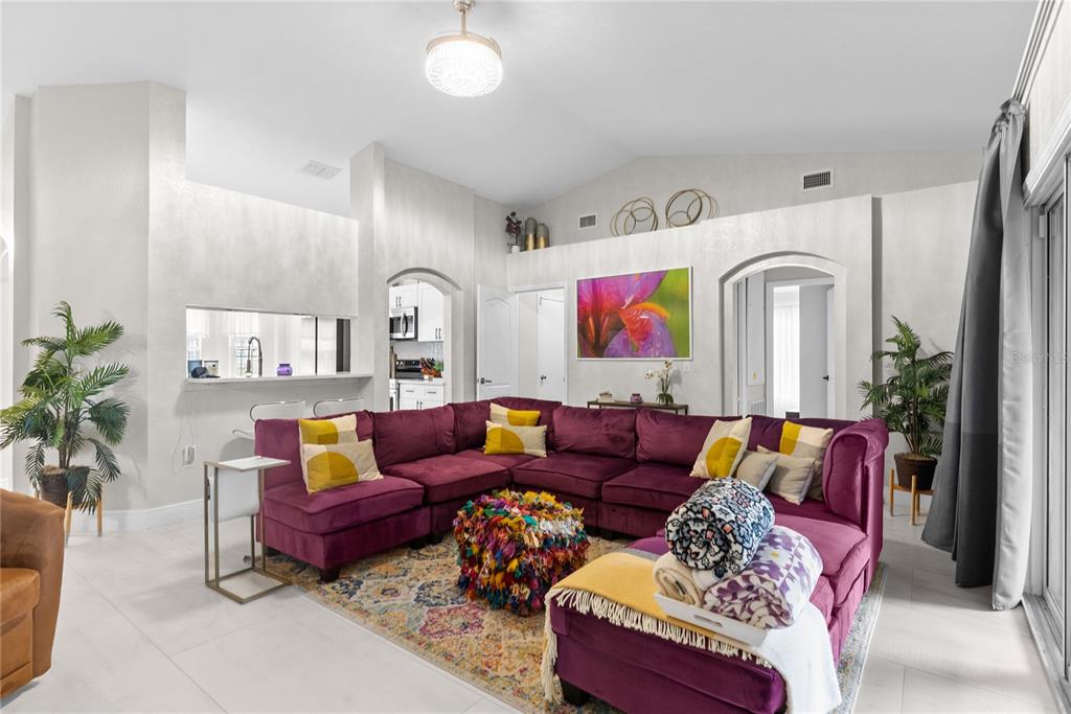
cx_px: 536
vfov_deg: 70.5
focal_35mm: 17
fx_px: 506
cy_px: 357
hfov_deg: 93.3
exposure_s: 1/1.67
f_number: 8
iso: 400
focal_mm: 17
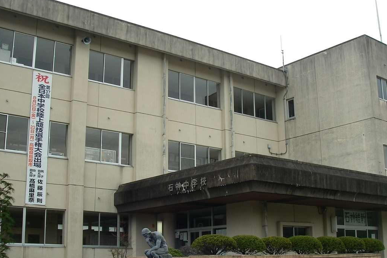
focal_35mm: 46
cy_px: 146
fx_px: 494
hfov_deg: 42.7
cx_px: 187
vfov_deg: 29.2
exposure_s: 1/100
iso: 64
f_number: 6.6
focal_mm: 6.3
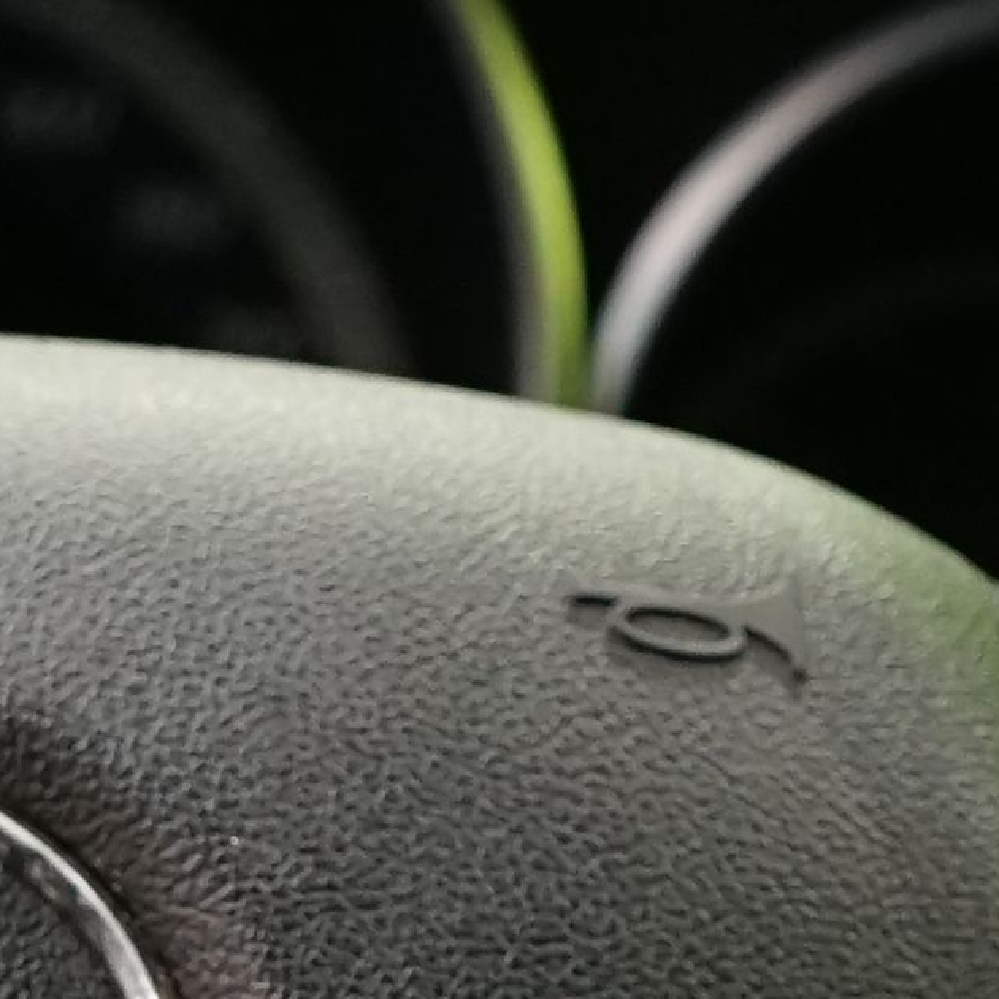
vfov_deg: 6.9
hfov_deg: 6.9
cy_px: 1291
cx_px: -147
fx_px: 8195
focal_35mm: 251
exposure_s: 1/20
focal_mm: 31
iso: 1600
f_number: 5
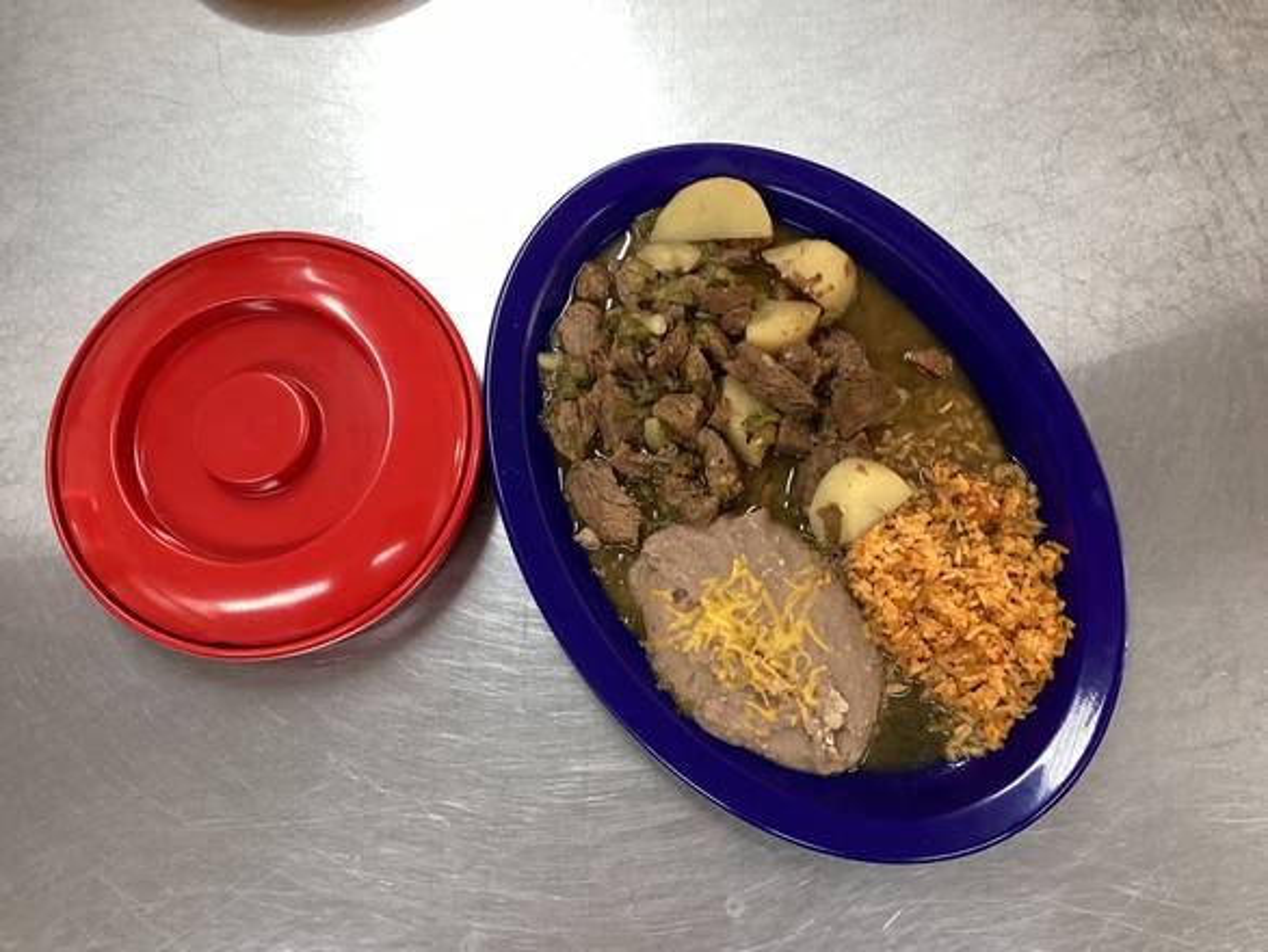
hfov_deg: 58.3
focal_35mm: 31
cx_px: 634
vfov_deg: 45.5
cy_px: 476
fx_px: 1136
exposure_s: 1/60
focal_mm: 3.3
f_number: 2.4
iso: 80
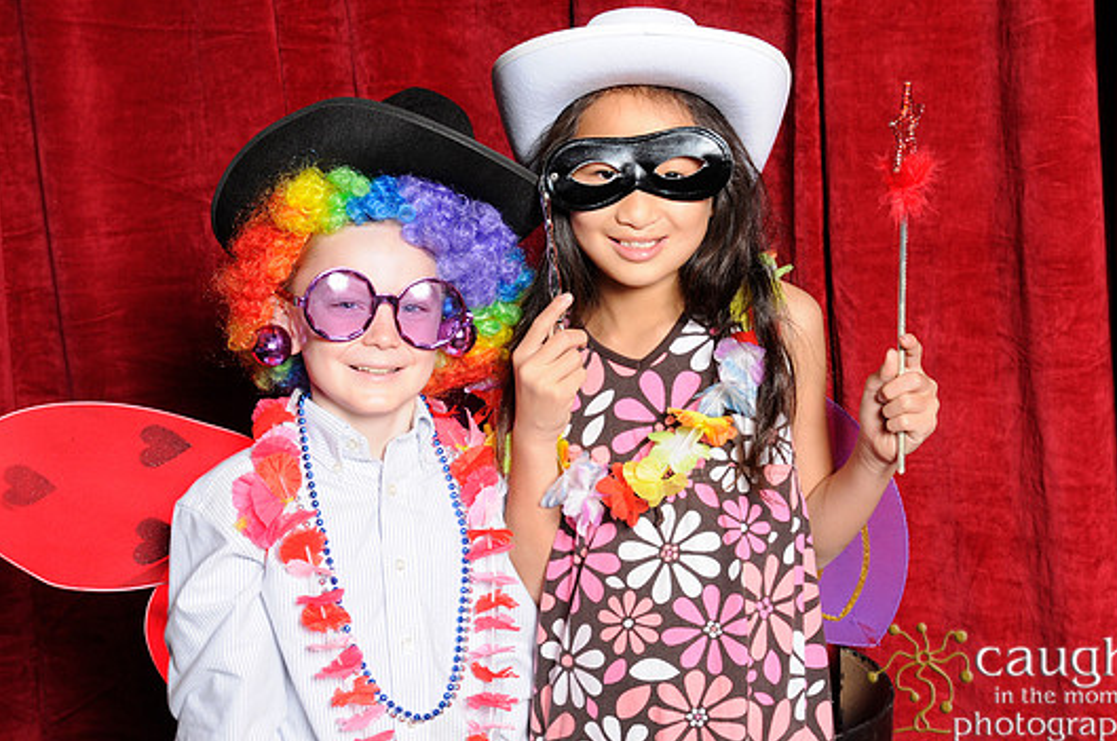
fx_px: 1783
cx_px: 557
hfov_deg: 34.8
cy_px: 354
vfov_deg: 23.5
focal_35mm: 58
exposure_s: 1/60
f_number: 8
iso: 400
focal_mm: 35
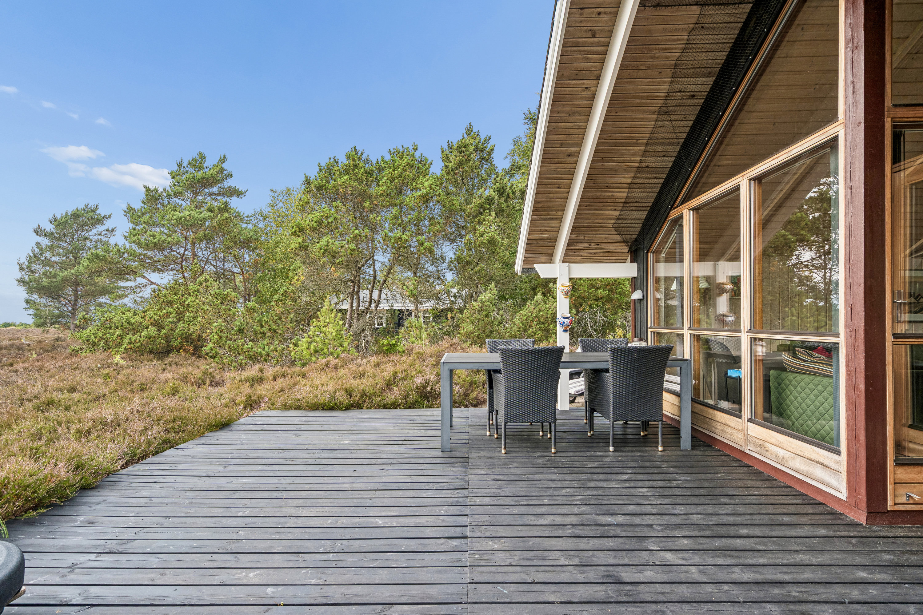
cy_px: 308
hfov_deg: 93.3
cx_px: 462
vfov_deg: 70.4
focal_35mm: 17
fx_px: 436
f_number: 9
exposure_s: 1/160
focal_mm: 17
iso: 320
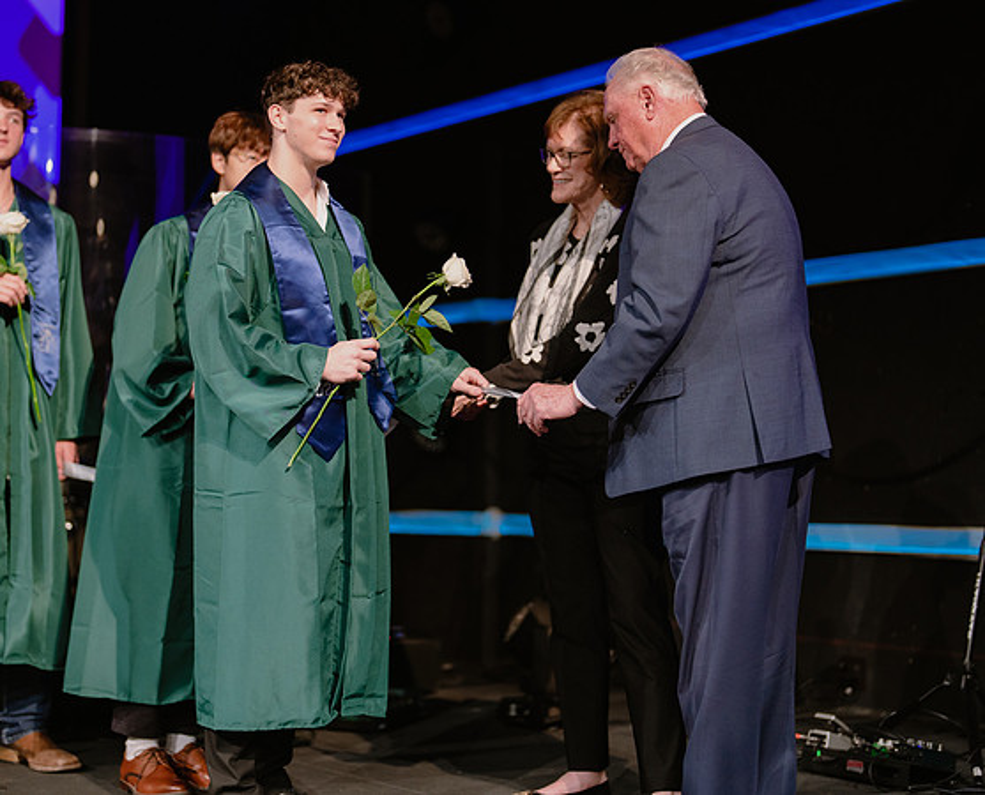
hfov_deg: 30.0
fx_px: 1832
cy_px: 360
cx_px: 414
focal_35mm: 63
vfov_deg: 24.5
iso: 640
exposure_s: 1/320
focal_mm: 50
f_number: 1.2
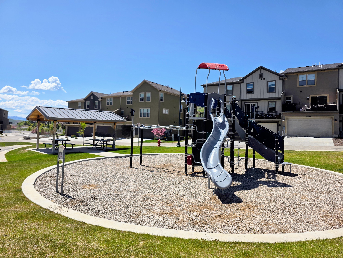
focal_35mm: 23
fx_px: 228
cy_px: 129
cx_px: 172
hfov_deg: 73.9
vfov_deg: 58.9
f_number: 1.7
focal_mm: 6.3
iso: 80
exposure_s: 1/7061
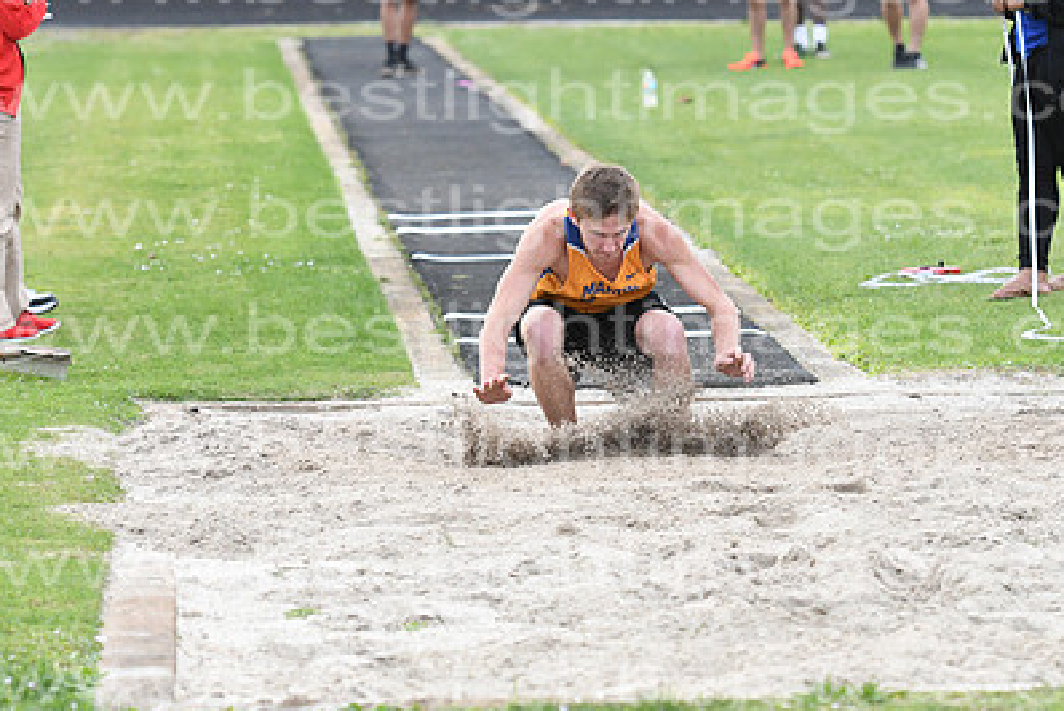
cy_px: 277
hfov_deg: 7.9
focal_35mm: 262
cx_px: 602
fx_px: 7749
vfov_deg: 5.3
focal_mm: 120
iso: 1600
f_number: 4
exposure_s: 1/2000
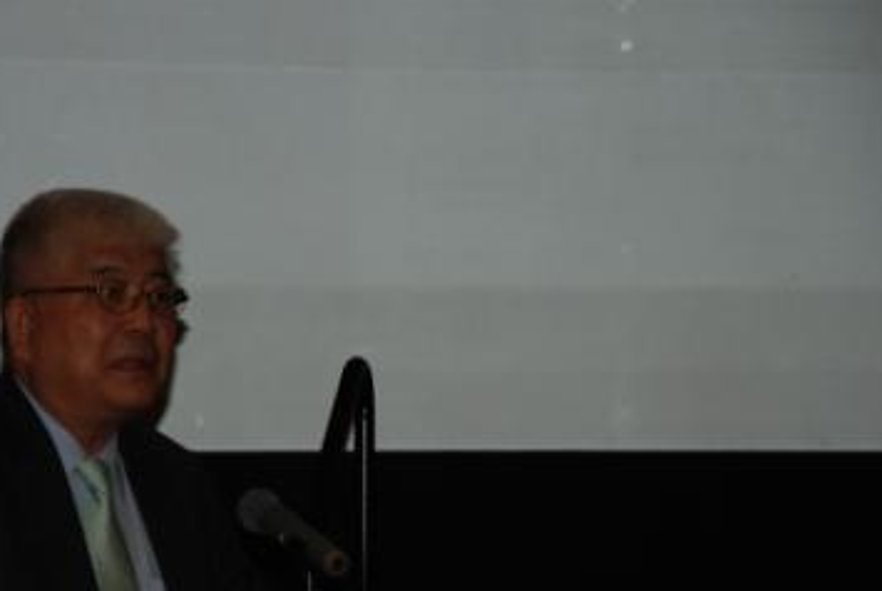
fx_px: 4875
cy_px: 368
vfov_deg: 6.9
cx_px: 343
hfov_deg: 10.3
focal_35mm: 199
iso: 200
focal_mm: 105
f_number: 5.6
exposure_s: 1/60
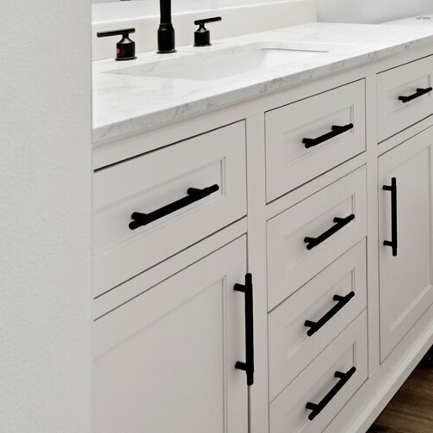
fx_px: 609
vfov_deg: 34.4
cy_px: -31
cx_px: 476
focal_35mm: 43
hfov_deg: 34.0
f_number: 10
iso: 1000
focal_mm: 10
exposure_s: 1/5
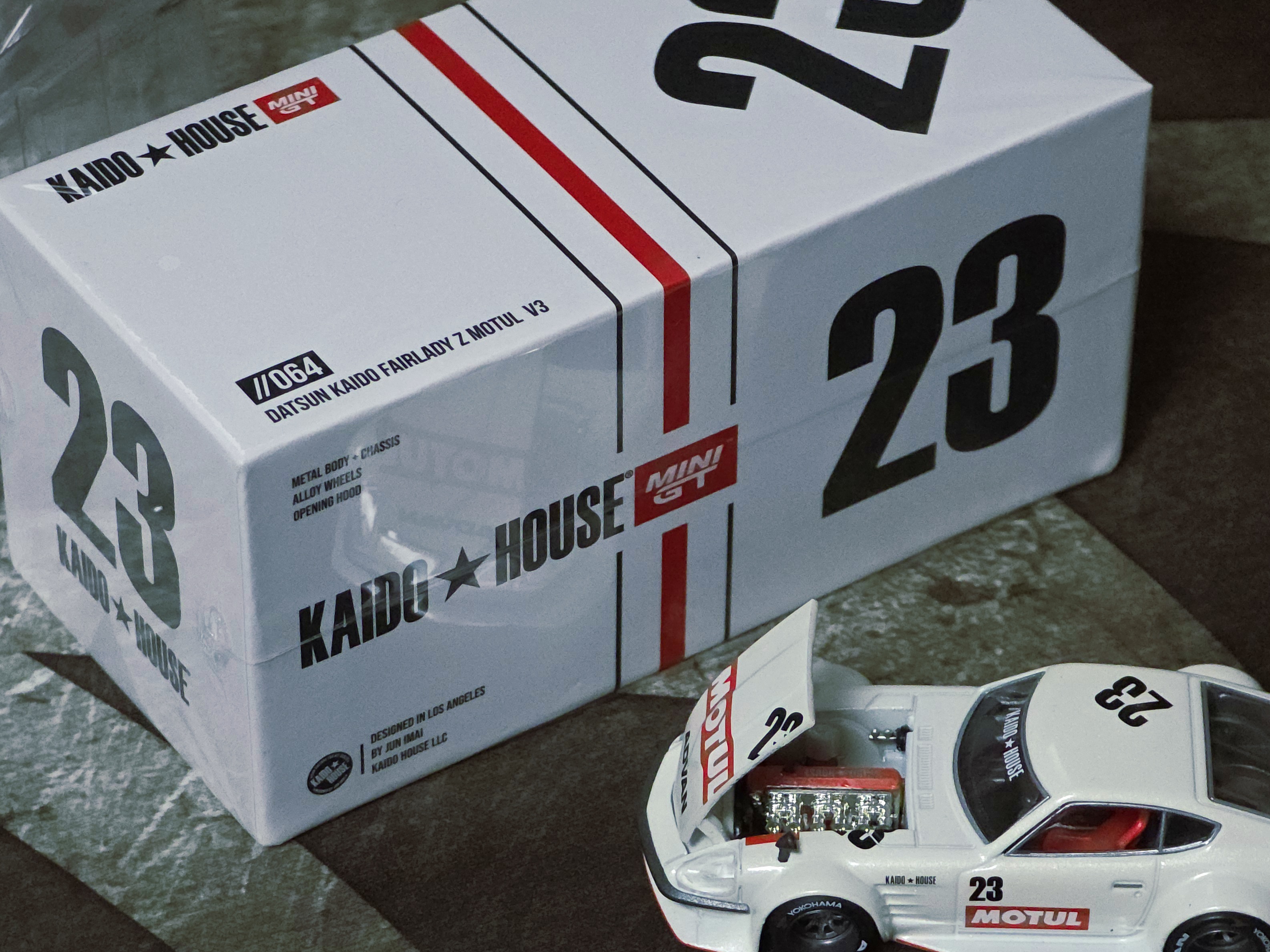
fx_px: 5320
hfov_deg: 13.6
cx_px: 673
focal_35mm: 145
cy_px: 471
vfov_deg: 10.2
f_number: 3.4
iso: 800
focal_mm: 18.6
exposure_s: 1/60.2
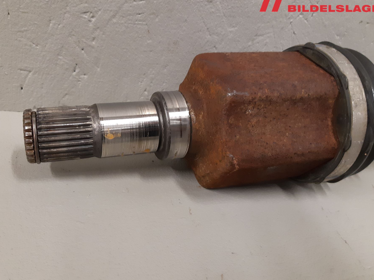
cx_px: 173
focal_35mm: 30
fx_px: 324
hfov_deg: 59.9
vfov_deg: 46.8
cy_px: 138
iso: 200
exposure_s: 1/50
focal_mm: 3.93
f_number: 1.7
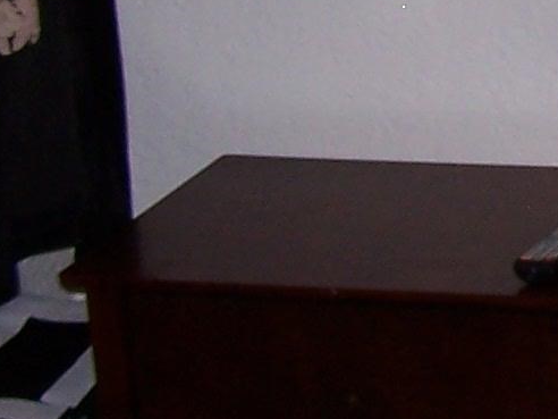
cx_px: 1147
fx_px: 3208
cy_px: -131
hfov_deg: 9.3
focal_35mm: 199
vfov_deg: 7.4
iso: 80
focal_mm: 6.3
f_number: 2.8
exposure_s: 1/60
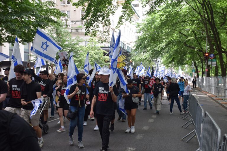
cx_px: 114
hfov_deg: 41.1
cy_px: 76
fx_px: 303
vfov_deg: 28.1
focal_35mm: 48
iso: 400
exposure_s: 1/160
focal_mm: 32
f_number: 6.3
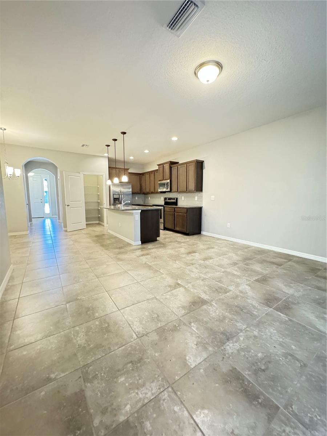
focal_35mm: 14
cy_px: 218
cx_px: 164
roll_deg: +0.3
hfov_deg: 85.7
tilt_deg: -6.1
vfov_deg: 102.1
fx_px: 176
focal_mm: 2.22
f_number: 2.2
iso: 1000
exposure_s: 1/60
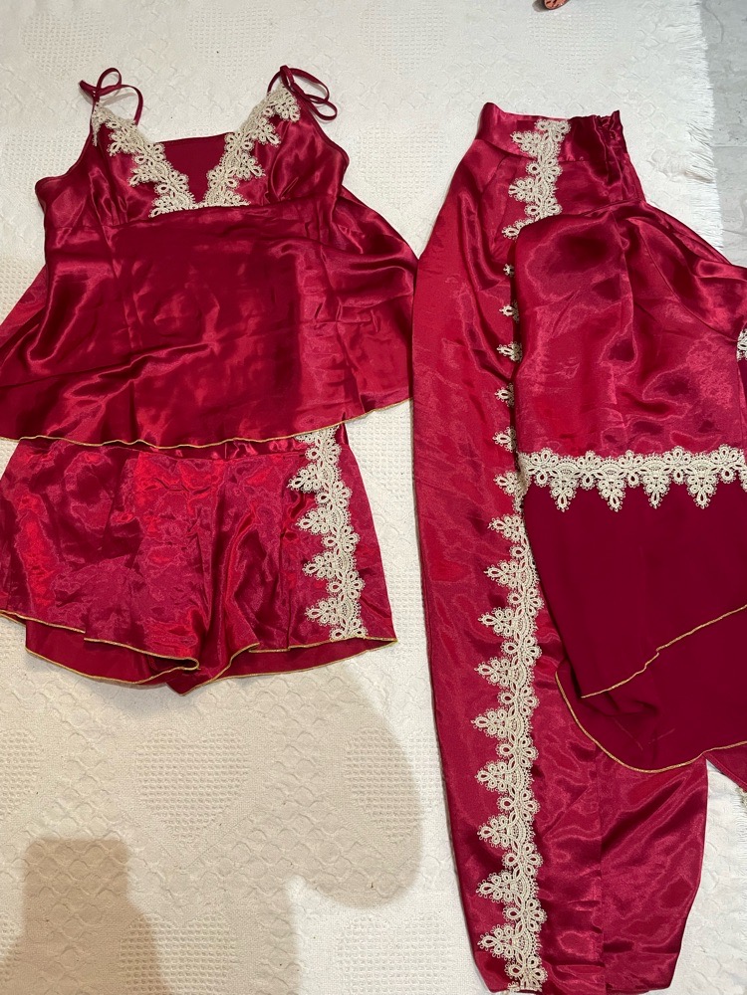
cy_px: 498
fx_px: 748
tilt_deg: -78.8
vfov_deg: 67.3
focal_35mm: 26
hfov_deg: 53.1
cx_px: 374
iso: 250
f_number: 1.6
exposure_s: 1/60
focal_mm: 4.2
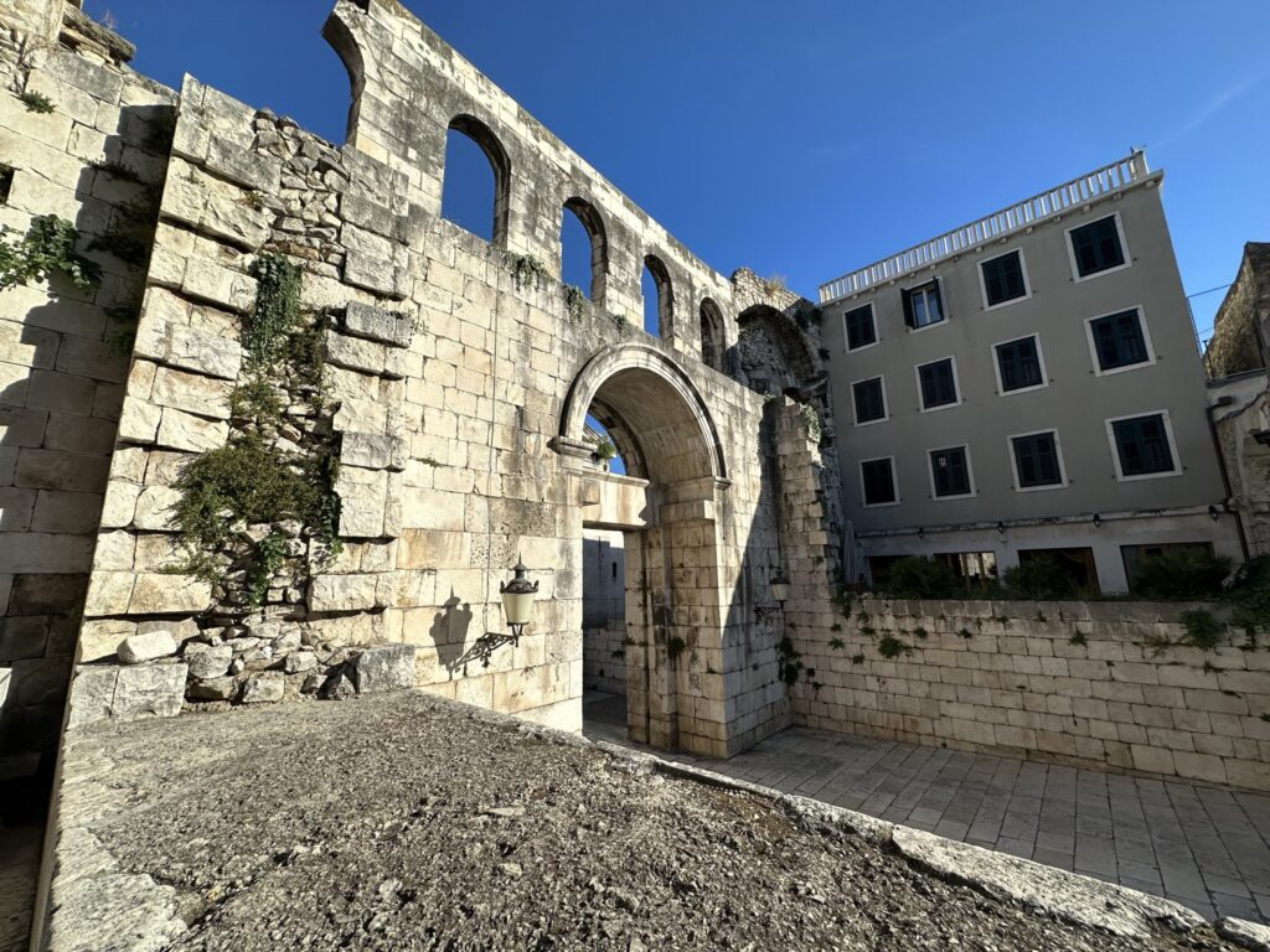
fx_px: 514
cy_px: 476
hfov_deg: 102.1
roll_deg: +1.0
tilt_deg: +10.1
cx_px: 635
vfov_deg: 85.7
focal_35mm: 14
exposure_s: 1/3040
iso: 50
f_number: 2.2
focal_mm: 2.22
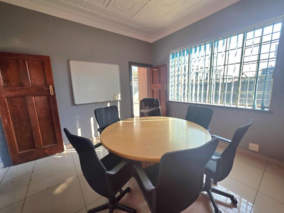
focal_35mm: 13
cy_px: 106
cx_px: 142
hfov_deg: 106.2
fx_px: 107
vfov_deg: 89.9
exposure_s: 1/101
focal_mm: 2.2
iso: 32
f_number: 1.9
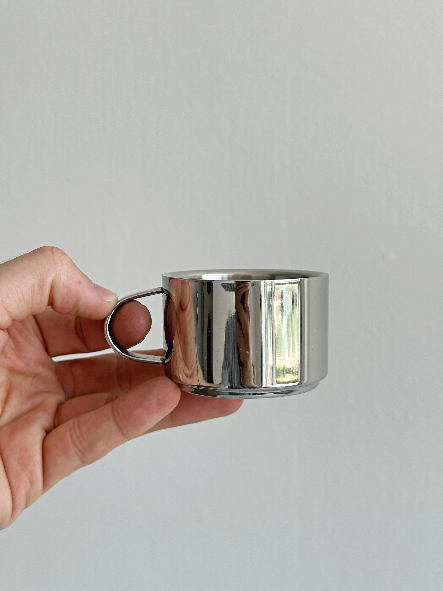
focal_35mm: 48
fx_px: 820
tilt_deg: -8.9
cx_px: 222
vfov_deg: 39.7
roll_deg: -0.3
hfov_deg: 30.2
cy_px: 296
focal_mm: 6.86
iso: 64
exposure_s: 1/421
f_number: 1.78
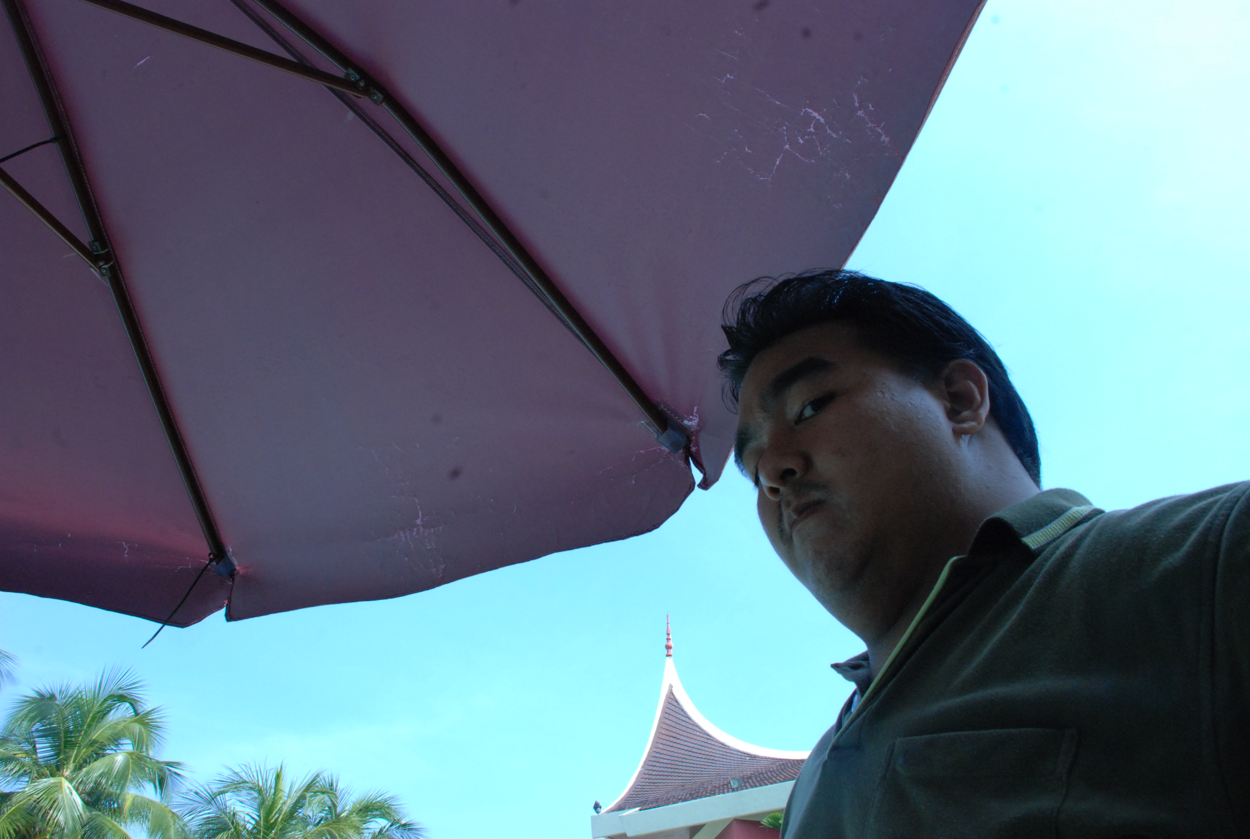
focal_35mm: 27
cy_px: 420
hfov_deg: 67.3
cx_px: 625
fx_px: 939
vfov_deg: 48.1
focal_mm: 18
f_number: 13
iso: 640
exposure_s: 1/160
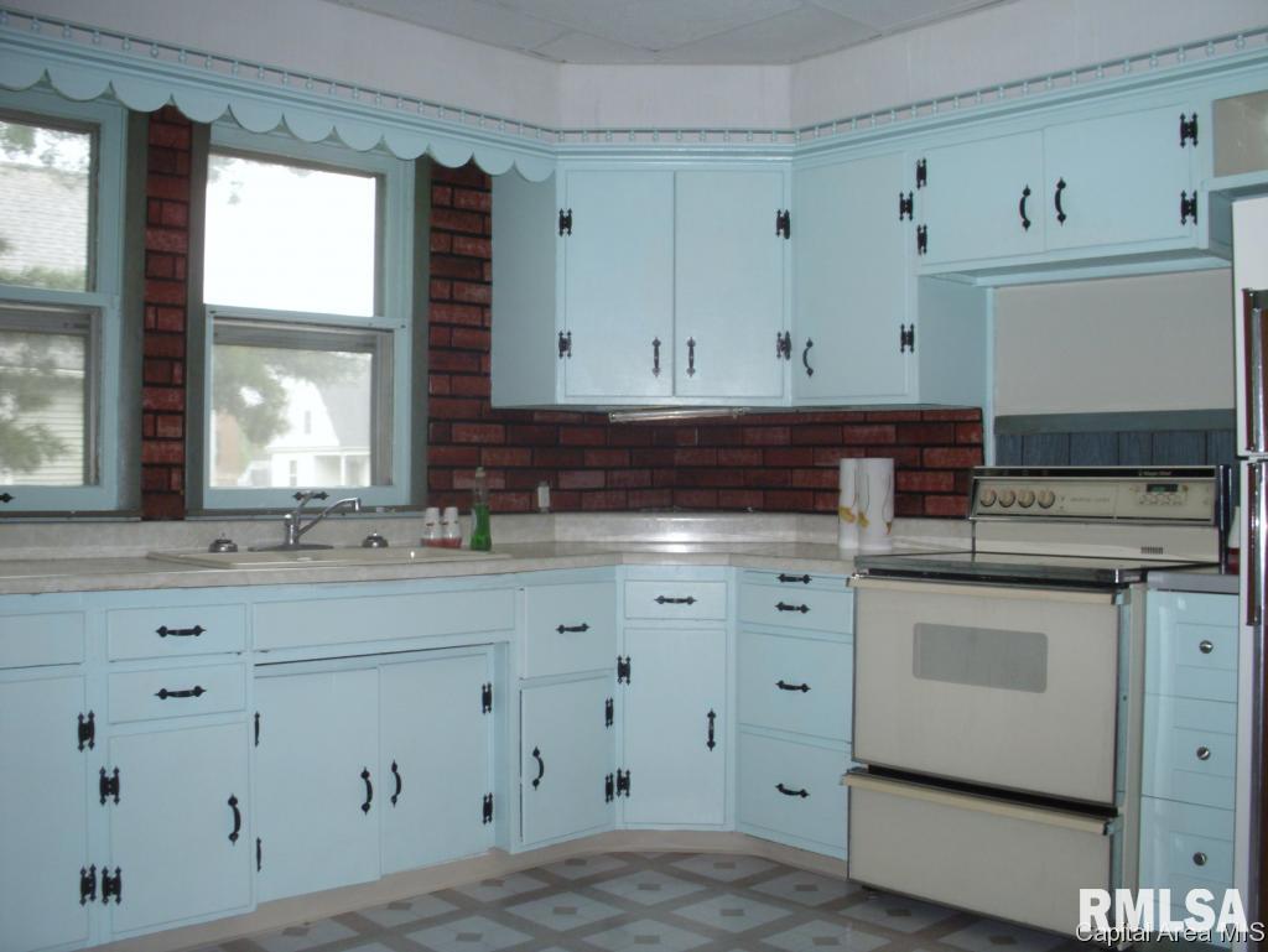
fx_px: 1393
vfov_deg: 37.8
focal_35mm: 38
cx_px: 634
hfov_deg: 49.0
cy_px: 476
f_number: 2.9
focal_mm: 6.3
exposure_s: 1/60
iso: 200
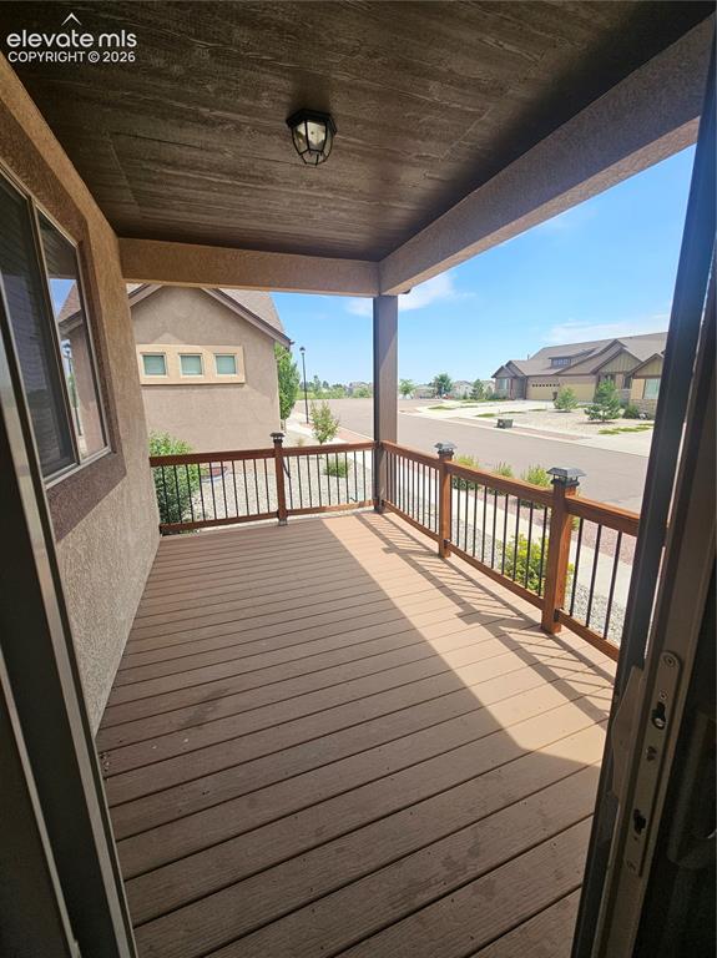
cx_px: 358
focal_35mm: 13
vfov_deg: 106.2
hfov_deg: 89.9
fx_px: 359
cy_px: 479
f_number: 2.2
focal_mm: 2.2
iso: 50
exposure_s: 1/1005
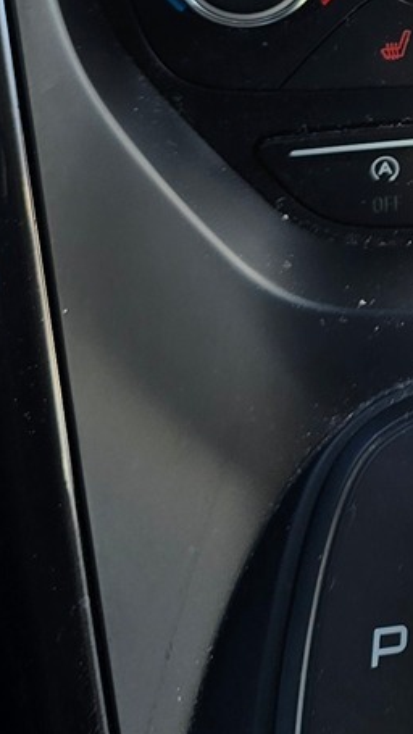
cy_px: -234
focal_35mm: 111
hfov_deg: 10.1
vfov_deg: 18.0
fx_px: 2161
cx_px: 842
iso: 12
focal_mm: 6.3
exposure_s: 1/100
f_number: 1.7
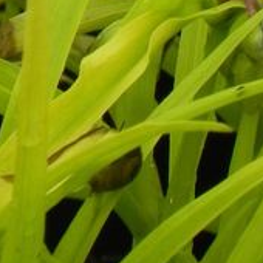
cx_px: 164
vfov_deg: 0.8
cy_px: -289
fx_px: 19624
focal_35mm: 2283
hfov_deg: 0.8
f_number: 5
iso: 160
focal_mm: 97.8
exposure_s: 1/50
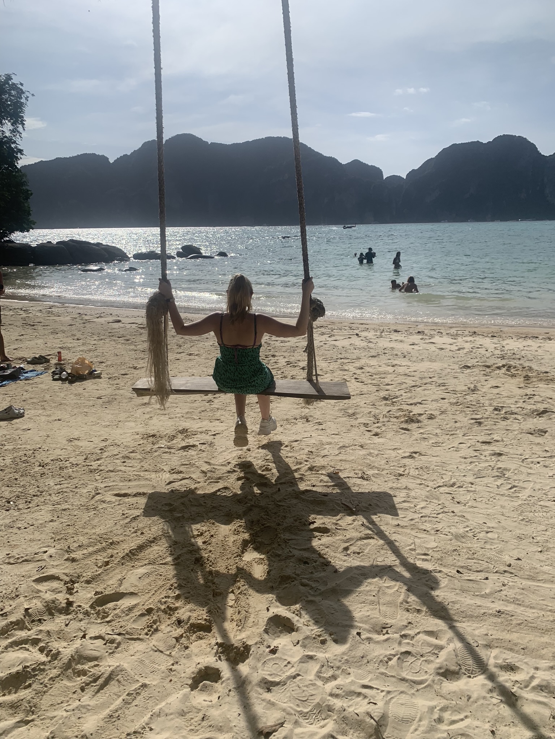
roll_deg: +2.0
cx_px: 278
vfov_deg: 67.3
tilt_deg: -13.9
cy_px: 370
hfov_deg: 53.1
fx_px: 556
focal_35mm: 26
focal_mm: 4.25
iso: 25
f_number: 1.8
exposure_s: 1/8000
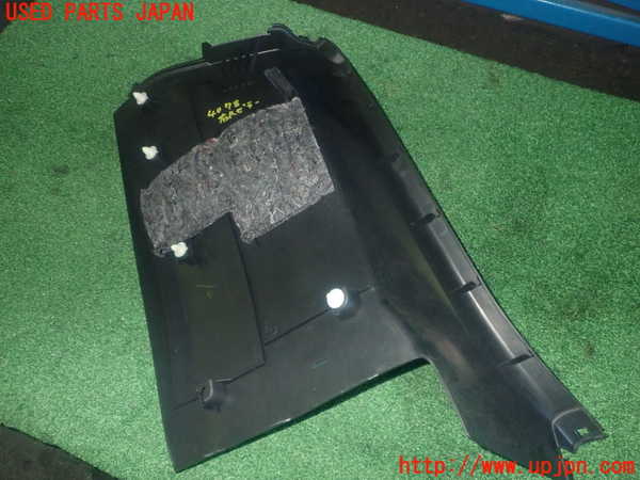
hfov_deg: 60.0
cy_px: 240
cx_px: 320
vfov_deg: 46.8
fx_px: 555
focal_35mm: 30
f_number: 6.3
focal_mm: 5.4
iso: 1000
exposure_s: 1/30
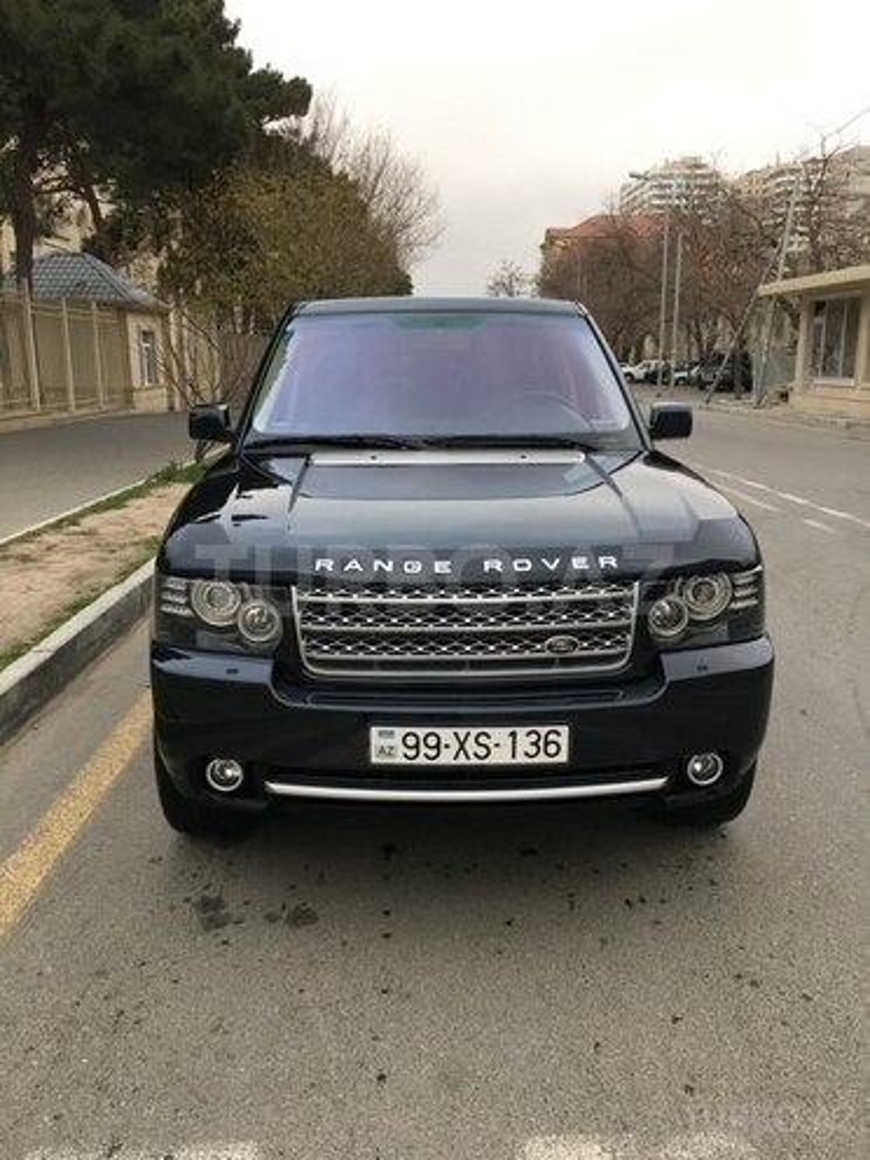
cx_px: 435
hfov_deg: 48.2
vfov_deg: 61.7
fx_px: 972
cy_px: 580
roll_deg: -0.1
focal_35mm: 29
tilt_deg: -13.2
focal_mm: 4.15
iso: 40
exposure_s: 1/100
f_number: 2.2
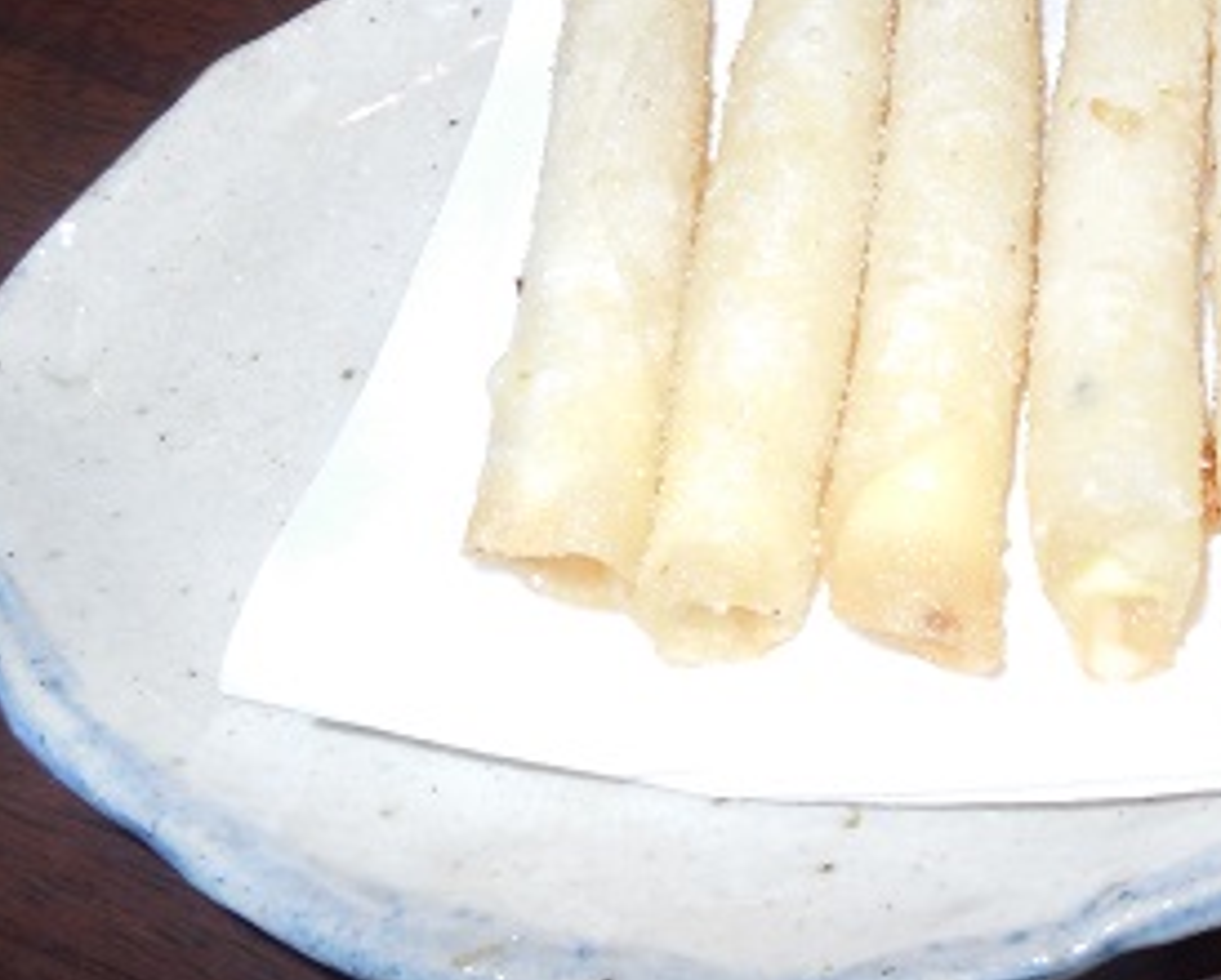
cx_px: 934
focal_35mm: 41
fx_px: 1484
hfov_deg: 43.1
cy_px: 334
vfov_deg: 36.2
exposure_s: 1/25
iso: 125
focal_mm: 4.5
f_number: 3.1
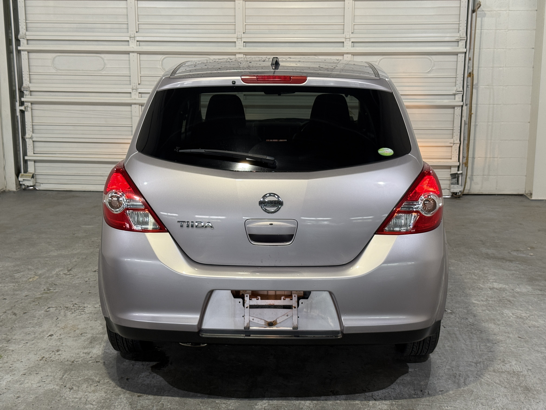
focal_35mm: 48
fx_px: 757
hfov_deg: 39.7
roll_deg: -0.3
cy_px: 205
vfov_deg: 30.3
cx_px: 273
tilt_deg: -10.3
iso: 80
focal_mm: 6.76
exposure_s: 1/60
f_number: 1.78
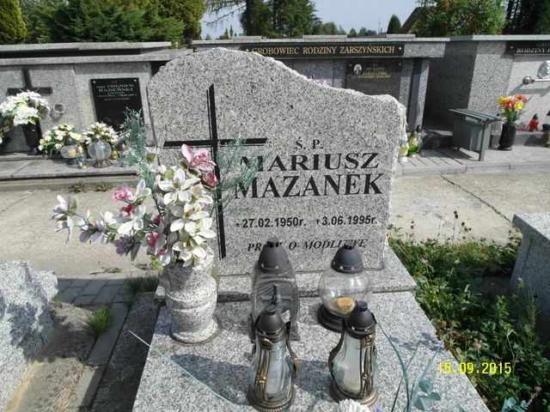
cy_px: 206
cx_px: 275
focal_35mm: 24
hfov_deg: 71.6
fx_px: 381
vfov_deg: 56.8
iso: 80
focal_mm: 5.2
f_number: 4.4
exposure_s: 1/500
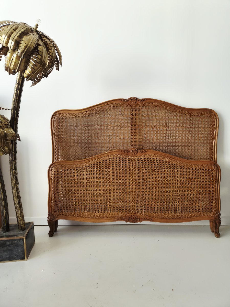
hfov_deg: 58.9
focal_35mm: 23
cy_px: 154
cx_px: 115
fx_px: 204
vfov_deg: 73.9
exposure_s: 1/180
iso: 50
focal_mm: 5.4
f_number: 1.8
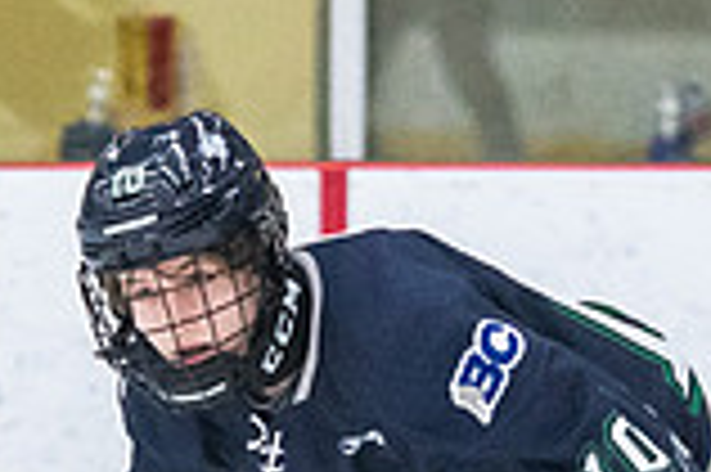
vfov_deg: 1.5
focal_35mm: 894
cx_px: 202
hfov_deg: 2.3
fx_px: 17638
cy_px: 406
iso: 1800
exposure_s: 1/640
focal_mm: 112
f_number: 2.8
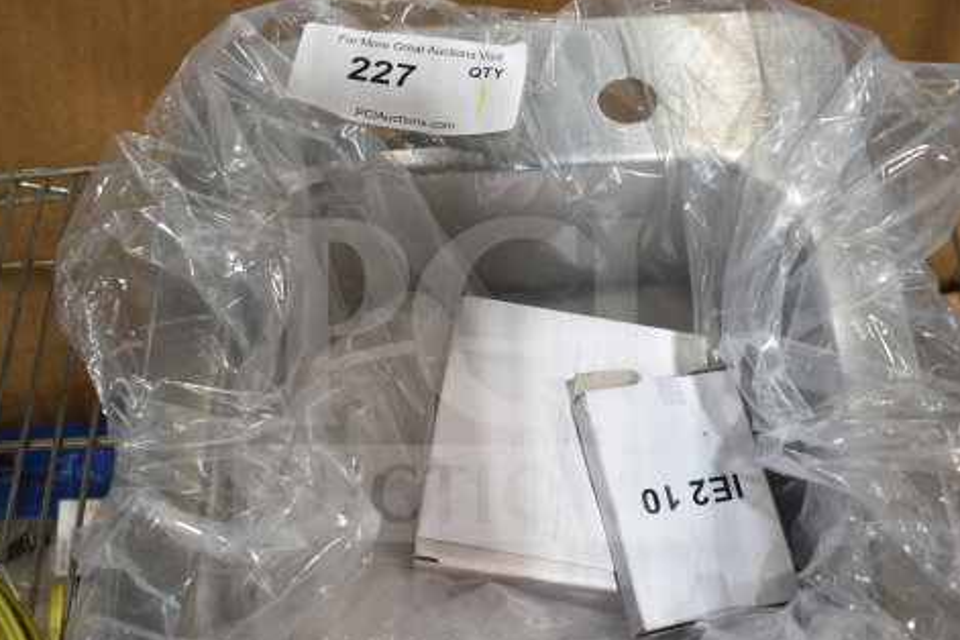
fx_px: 933
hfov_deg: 54.4
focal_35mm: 35
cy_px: 380
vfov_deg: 37.7
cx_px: 461
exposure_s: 1/50
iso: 200
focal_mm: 18
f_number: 3.5
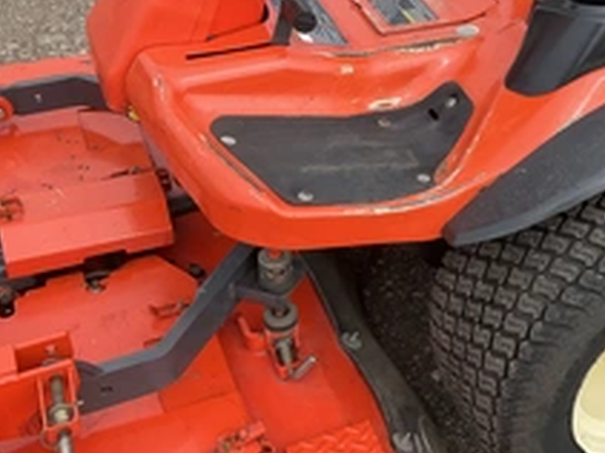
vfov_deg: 26.3
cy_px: 138
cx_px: 545
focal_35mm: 55
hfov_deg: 33.1
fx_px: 961
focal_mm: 3
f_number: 1.8
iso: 25
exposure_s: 1/642
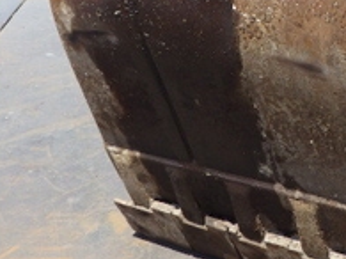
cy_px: 16
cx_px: 282
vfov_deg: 20.8
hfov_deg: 27.6
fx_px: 689
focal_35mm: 69
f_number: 4.2
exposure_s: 1/800
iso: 125
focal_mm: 5
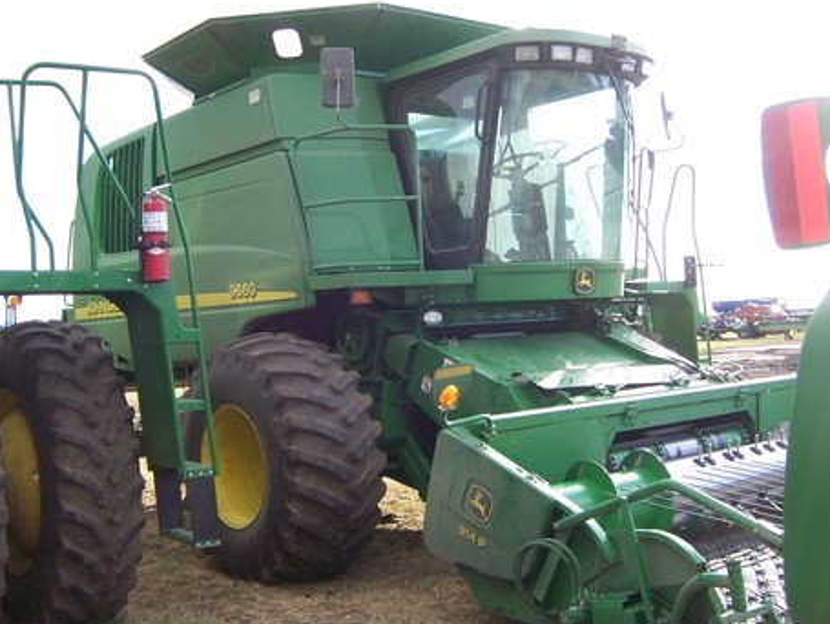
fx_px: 1032
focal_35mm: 43
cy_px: 288
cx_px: 376
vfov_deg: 33.6
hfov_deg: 43.8
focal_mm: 6.2
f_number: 2.8
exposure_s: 1/250
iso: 80
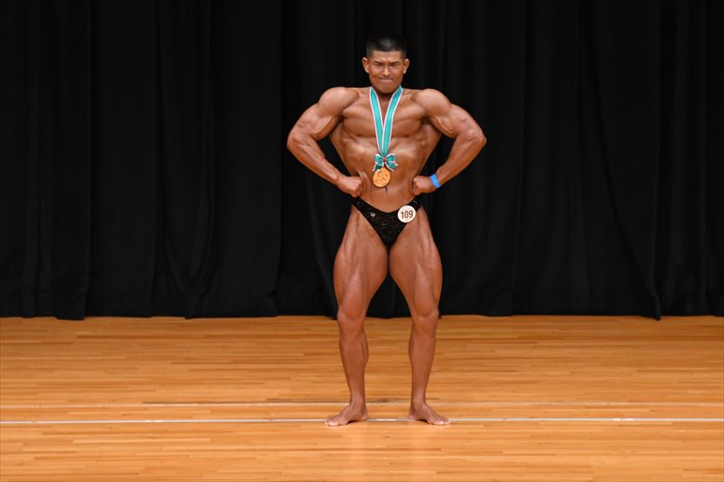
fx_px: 5427
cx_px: 362
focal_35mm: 270
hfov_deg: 7.6
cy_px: 241
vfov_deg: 5.1
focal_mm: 180
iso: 3200
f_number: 5.6
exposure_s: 1/400
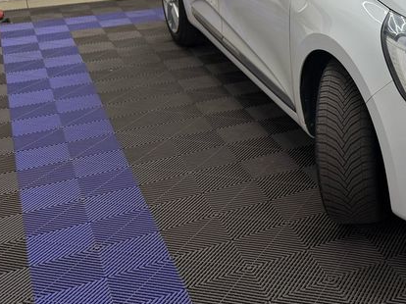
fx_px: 680
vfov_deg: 24.9
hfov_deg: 29.0
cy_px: 70
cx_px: 482
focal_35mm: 58
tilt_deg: -19.5
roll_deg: -1.8
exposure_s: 1/100
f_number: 1.78
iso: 100
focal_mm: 6.76
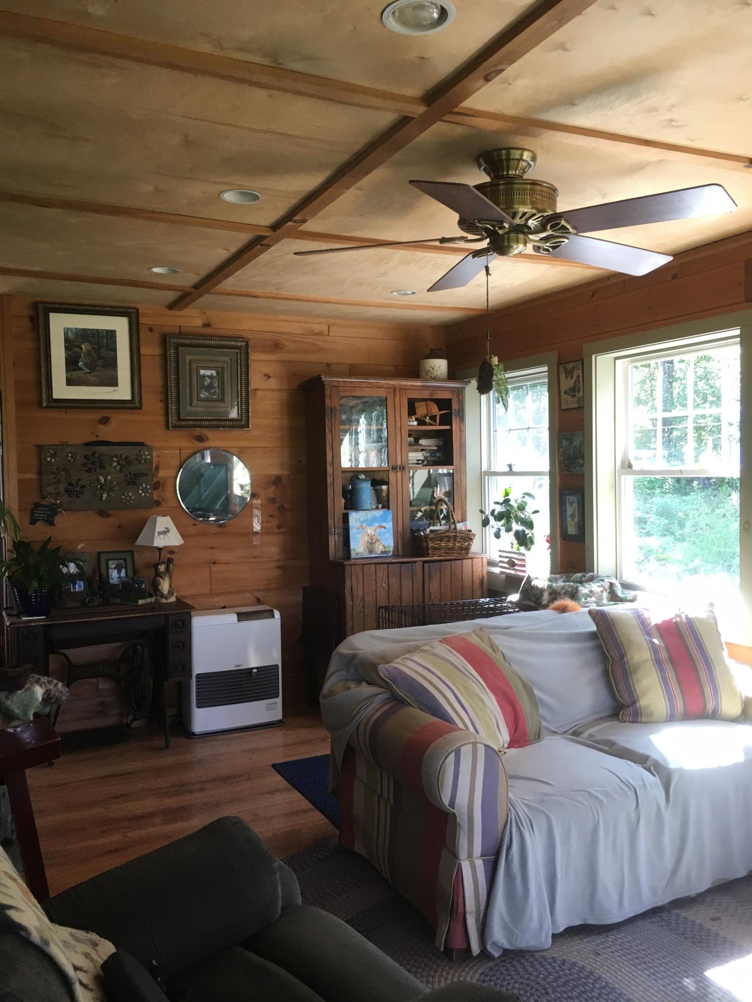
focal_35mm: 29
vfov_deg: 61.7
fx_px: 840
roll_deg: +0.9
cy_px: 501
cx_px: 376
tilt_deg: -4.0
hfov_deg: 48.2
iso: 40
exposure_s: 1/30
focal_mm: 4.15
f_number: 2.2
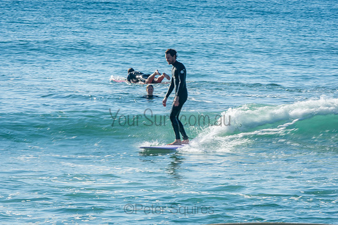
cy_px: 112
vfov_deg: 3.0
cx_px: 169
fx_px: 4367
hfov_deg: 4.4
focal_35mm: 465
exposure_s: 1/30
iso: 100
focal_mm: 310
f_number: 22
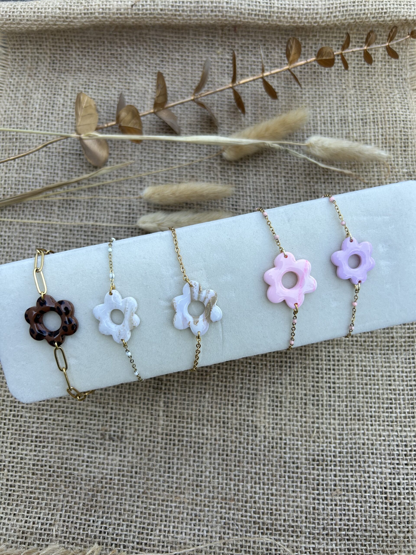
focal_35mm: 26
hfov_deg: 53.1
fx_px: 417
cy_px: 278
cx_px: 208
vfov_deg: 67.3
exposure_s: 1/421
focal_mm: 5.7
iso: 50
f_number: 1.5
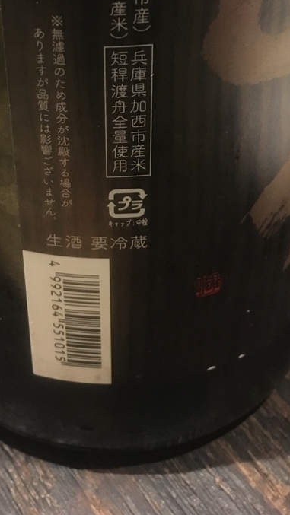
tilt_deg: -30.4
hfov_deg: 21.2
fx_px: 765
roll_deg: +2.9
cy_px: 72
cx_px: 62
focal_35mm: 56
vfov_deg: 35.5
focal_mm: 4.15
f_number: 2.2
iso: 200
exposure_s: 1/15
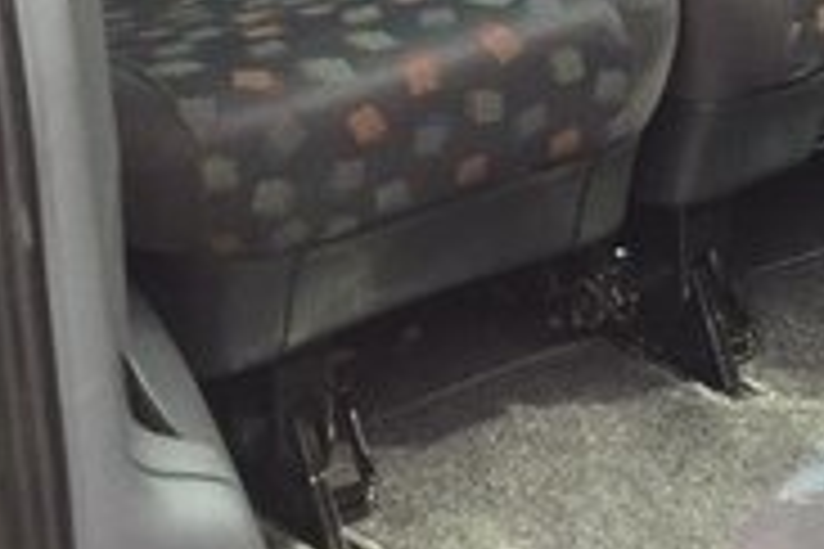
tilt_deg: -17.9
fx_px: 2655
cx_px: 833
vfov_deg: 11.6
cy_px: -124
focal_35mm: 116
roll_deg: +0.8
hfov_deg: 17.2
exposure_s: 1/50
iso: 32
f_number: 2.4
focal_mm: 3.3
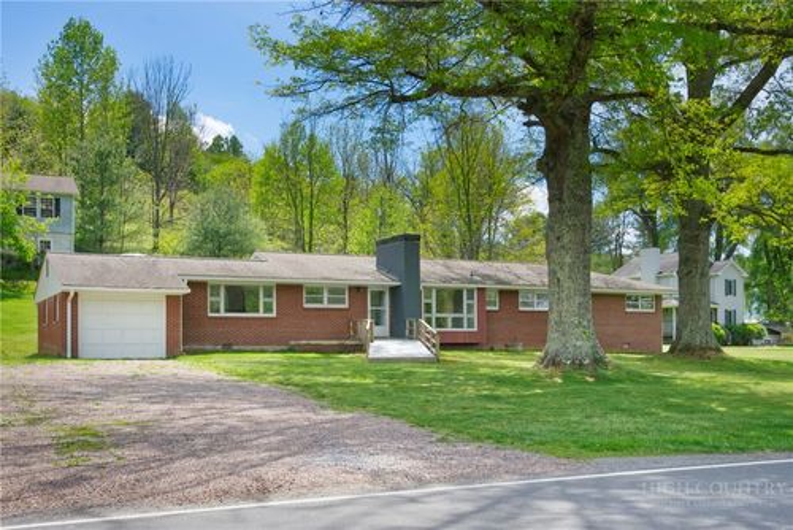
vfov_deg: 46.5
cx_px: 396
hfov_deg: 65.4
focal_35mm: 28
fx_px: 617
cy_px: 265
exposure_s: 1/400
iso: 125
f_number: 9
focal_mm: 28
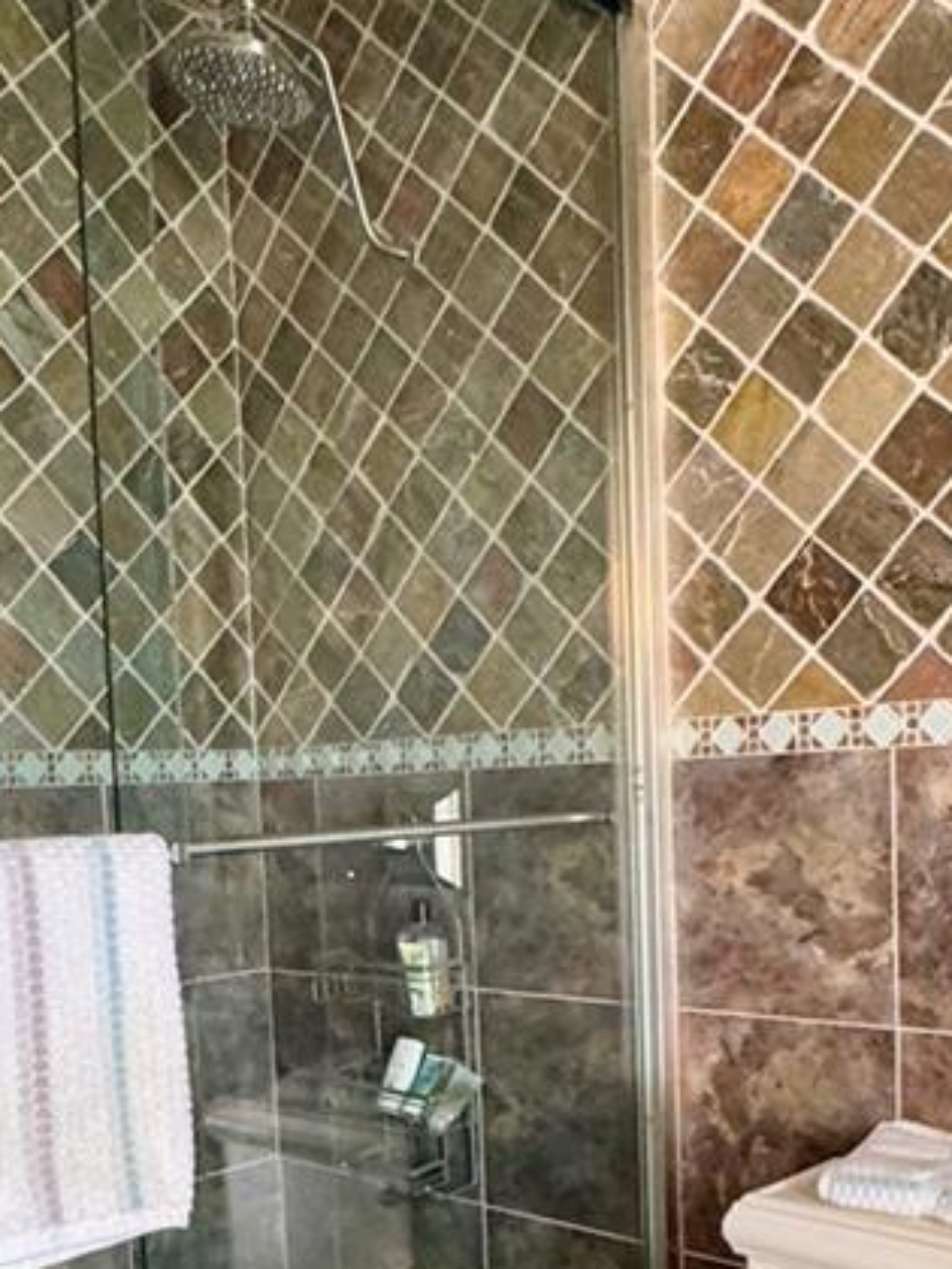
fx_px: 1467
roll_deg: +2.6
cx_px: 360
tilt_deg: -5.6
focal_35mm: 40
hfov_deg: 35.8
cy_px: 919
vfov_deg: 45.5
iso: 800
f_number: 2.2
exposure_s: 1/60
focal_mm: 2.22
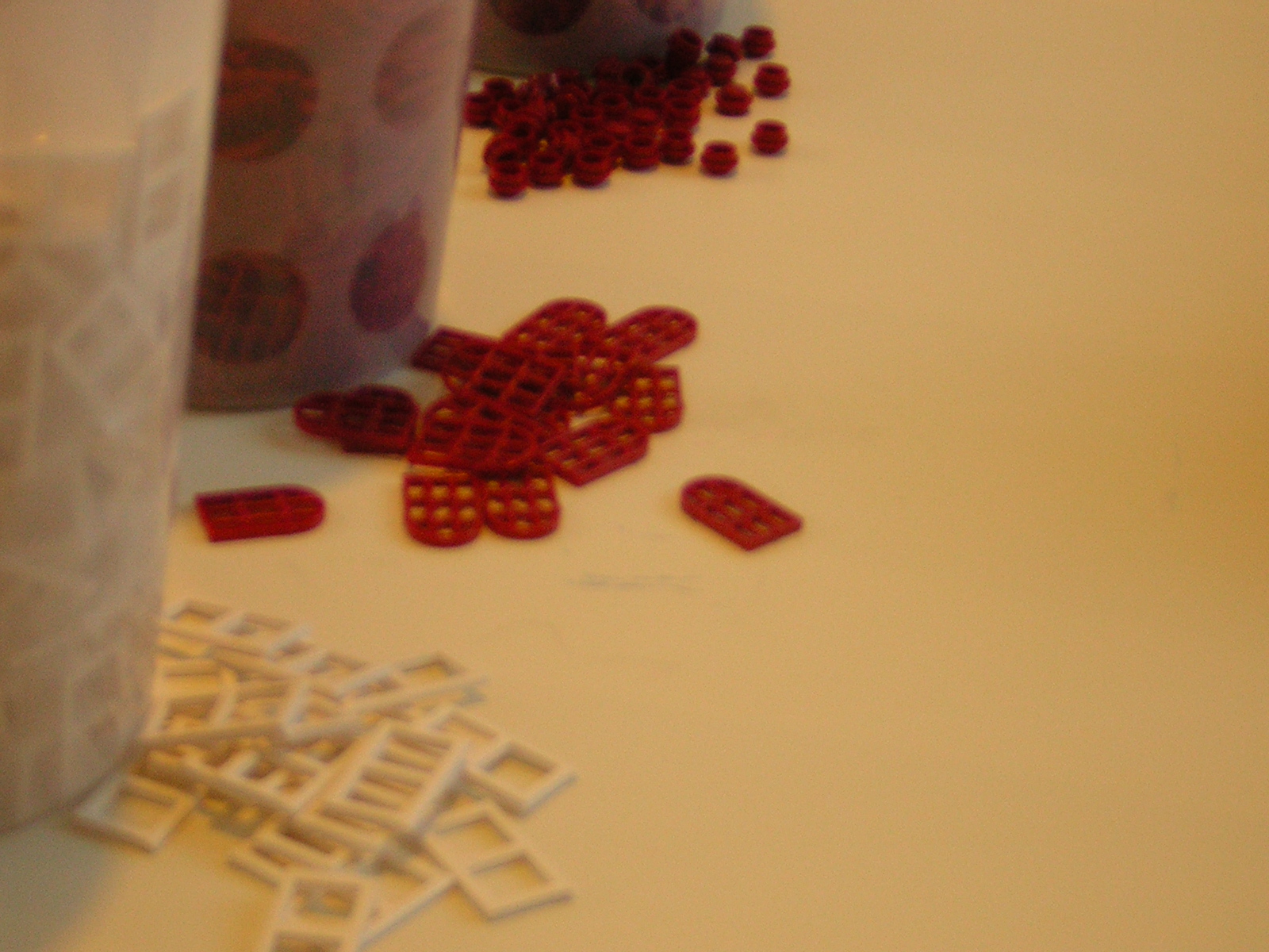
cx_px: 634
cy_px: 476
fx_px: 3959
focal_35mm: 108
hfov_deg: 18.2
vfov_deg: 13.7
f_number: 4.7
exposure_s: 1/5.2
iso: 97
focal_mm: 14.1
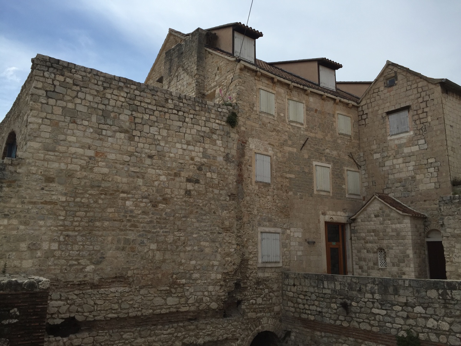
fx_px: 386
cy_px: 173
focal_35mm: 29
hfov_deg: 61.7
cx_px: 230
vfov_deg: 48.2
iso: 32
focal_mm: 4.15
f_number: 2.2
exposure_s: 1/3049
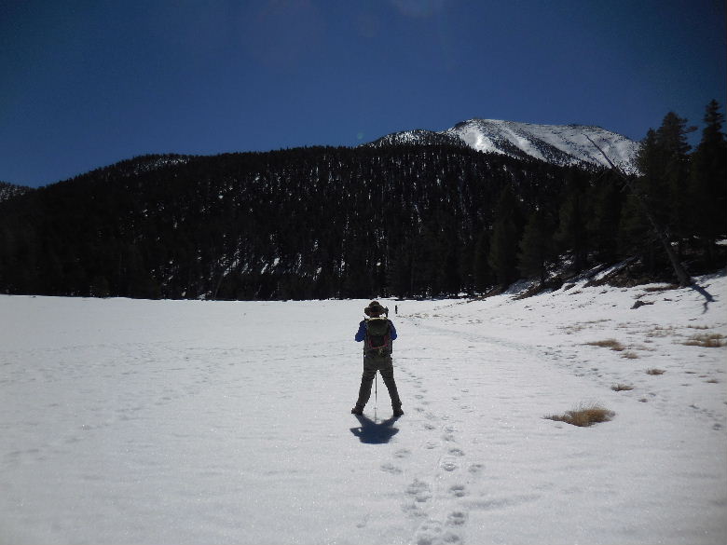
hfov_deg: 69.4
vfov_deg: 54.9
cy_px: 272
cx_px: 364
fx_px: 525
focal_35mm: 25
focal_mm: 4.5
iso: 125
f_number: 6.6
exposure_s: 1/2000
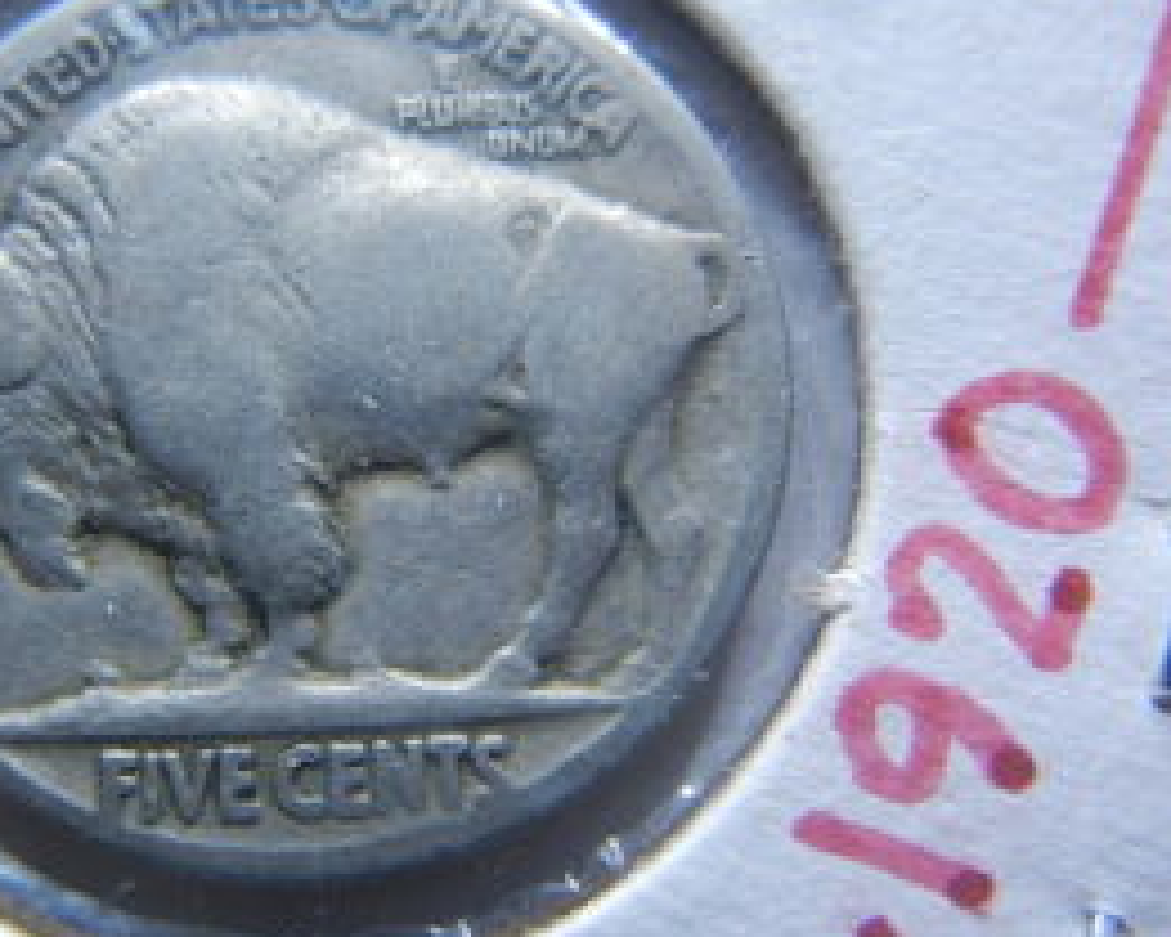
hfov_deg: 43.0
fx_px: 1456
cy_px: 504
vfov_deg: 35.7
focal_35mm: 42
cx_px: 366
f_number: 3.5
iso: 160
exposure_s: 1/135
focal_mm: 5.4
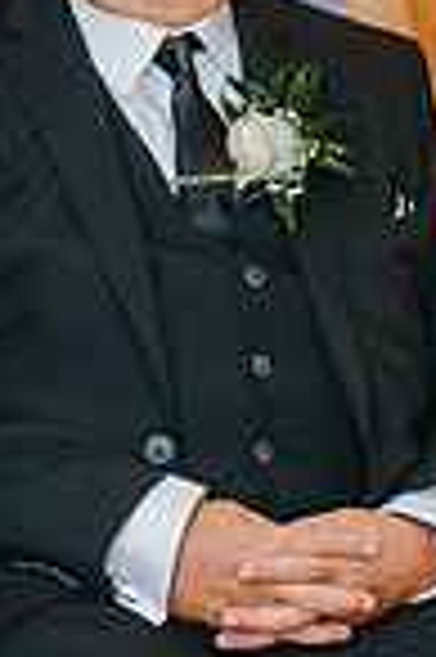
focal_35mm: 231
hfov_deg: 5.9
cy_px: 171
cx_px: 301
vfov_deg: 8.9
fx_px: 4206
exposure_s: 1/250
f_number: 3.2
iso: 1600
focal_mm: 75
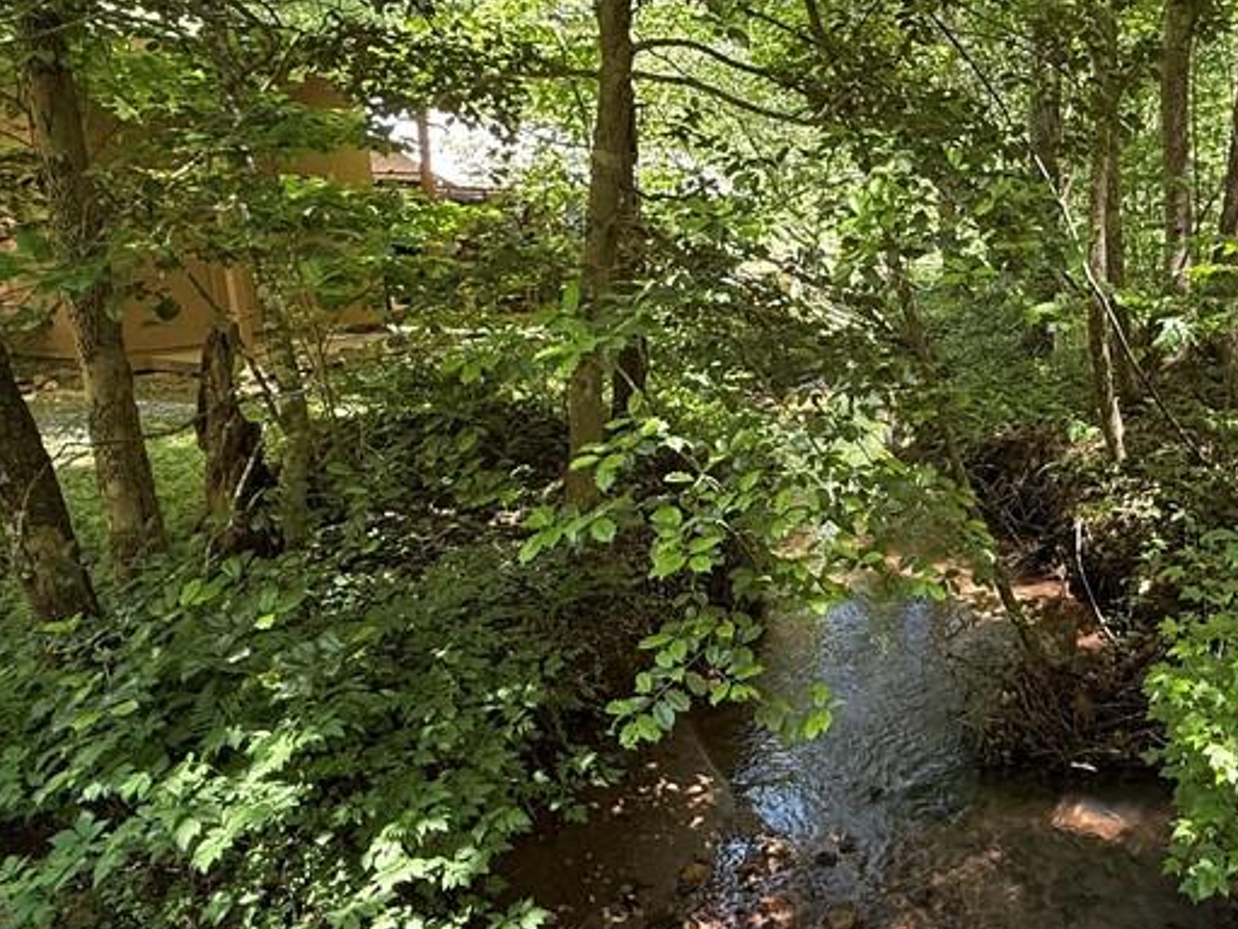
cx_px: 945
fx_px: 1001
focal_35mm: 28
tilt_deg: -11.2
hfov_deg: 59.6
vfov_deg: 49.7
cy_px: 421
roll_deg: -0.7
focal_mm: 2.22
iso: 200
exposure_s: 1/99
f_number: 2.2
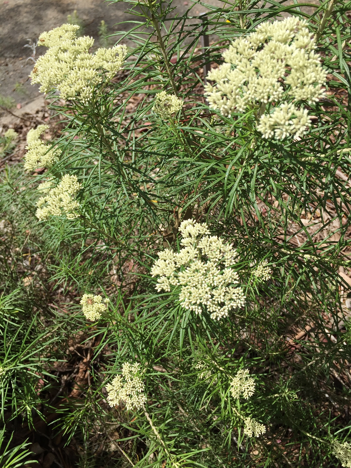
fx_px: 392
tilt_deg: -52.0
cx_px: 176
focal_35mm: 29
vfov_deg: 61.7
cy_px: 234
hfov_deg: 48.2
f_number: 2.2
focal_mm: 4.15
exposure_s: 1/2198
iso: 32
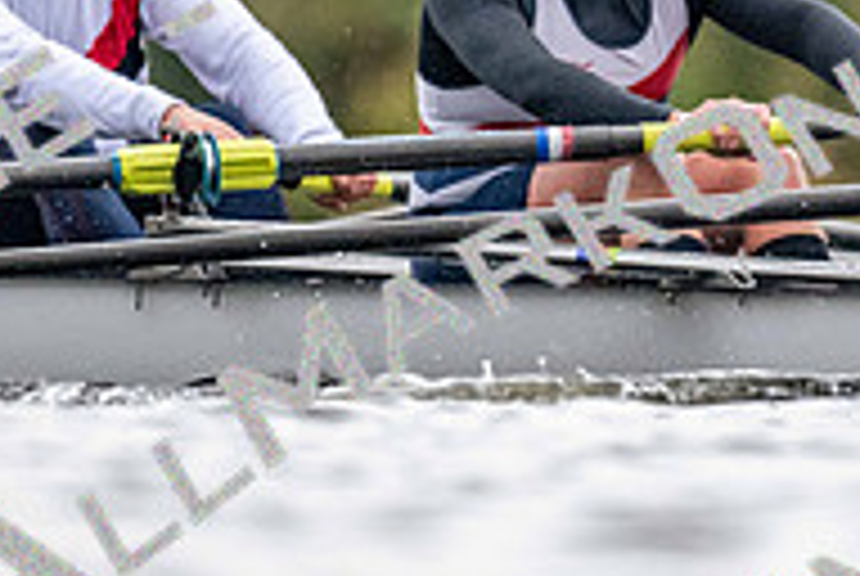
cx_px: 846
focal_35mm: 1820
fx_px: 43545
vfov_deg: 0.8
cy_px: -2
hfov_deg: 1.1
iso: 3600
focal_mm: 600
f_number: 4
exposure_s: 1/2500
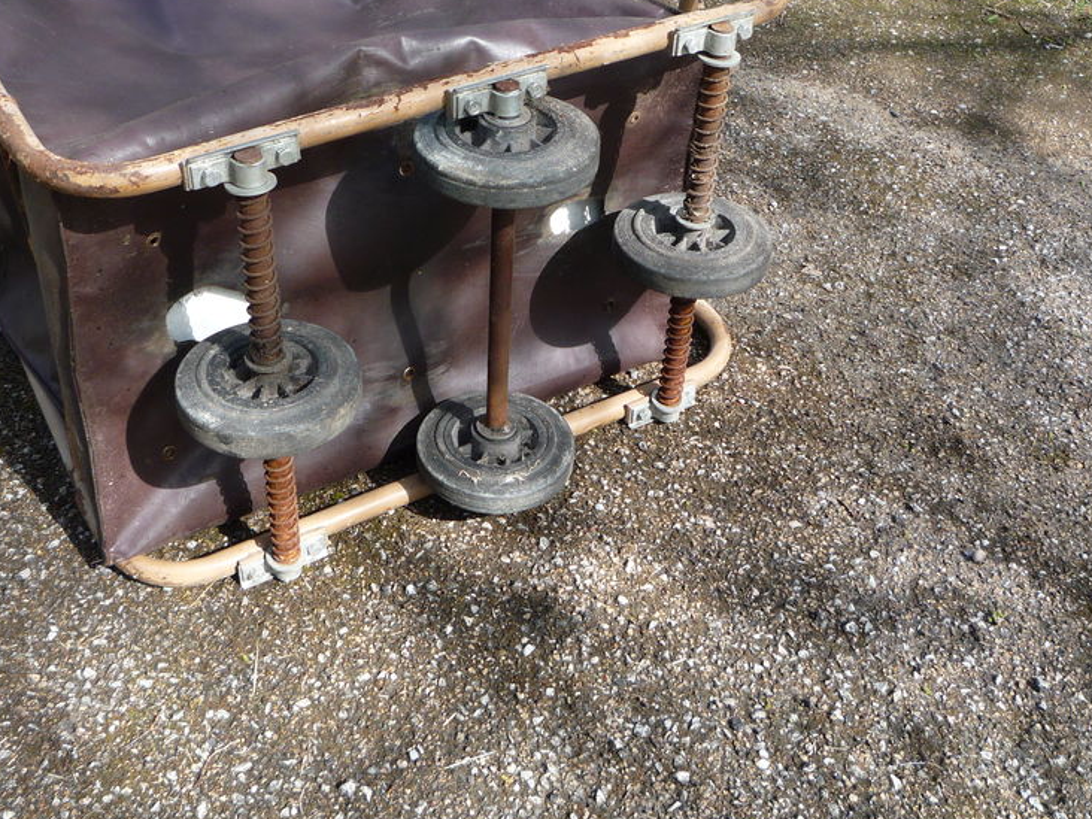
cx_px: 494
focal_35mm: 41
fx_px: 1293
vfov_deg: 35.0
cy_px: 312
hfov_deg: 45.7
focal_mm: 5.2
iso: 100
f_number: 4
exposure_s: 1/160
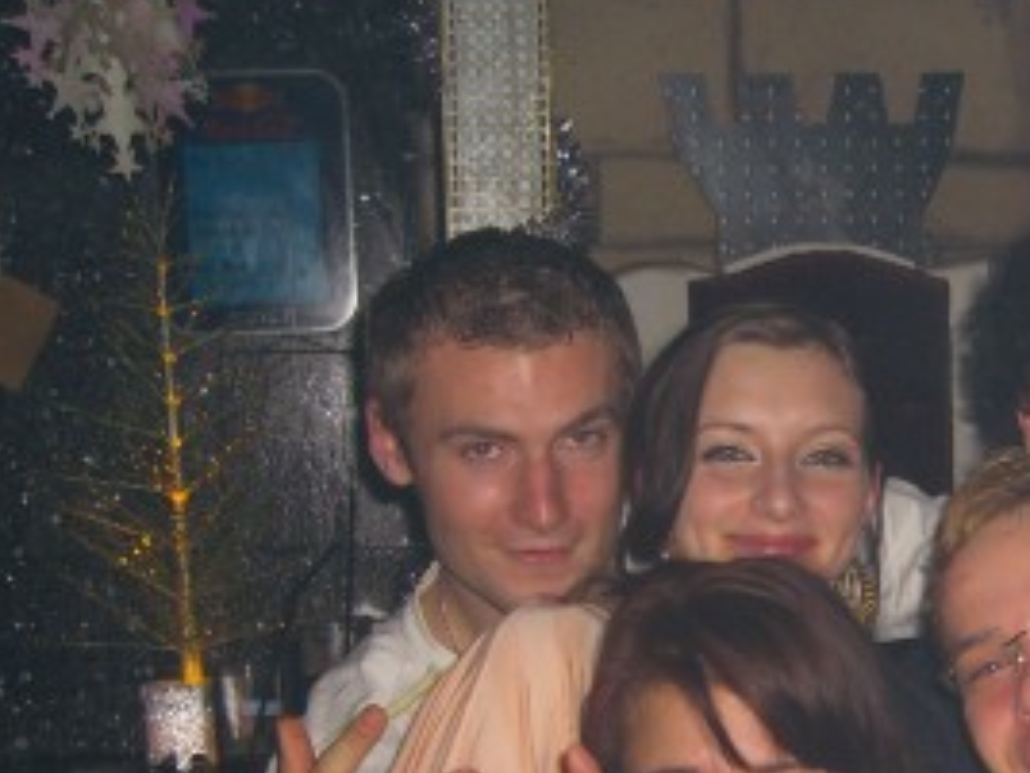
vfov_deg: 17.0
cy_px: 750
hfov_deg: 22.4
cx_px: 934
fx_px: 2529
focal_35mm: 85
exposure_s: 1/60
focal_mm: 7.9
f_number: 2.8
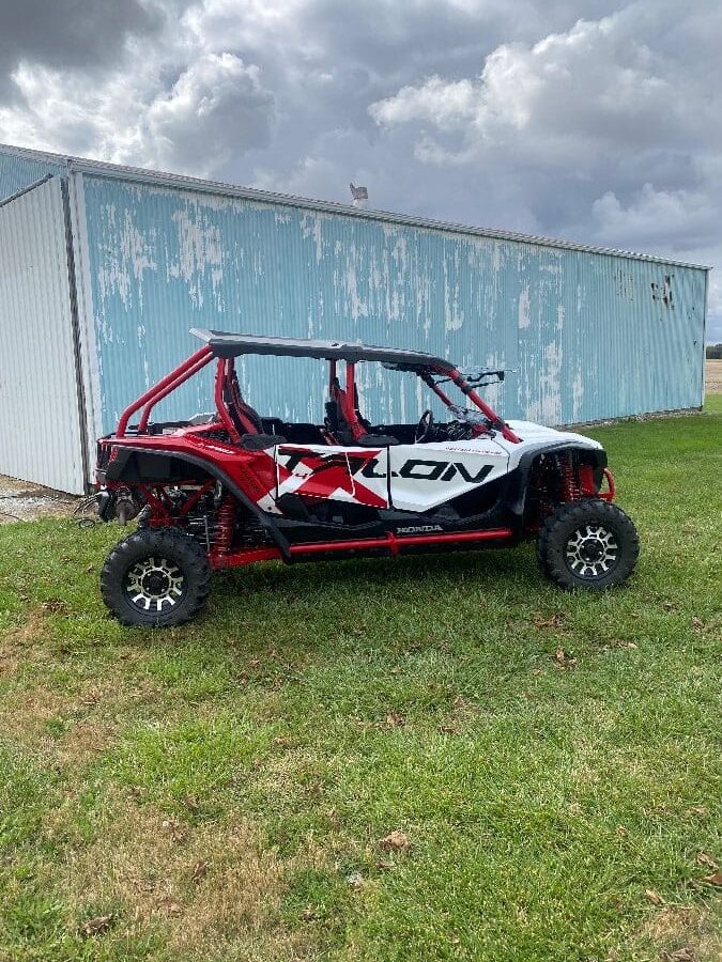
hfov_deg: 53.1
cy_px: 481
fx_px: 723
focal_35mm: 26
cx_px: 361
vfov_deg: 67.3
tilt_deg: -7.6
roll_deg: +1.1
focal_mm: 4.25
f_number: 1.8
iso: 32
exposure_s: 1/2066
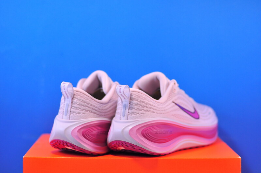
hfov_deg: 27.0
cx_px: 130
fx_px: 543
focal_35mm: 75
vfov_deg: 18.1
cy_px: 86
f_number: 2
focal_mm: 50
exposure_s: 1/320
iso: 250
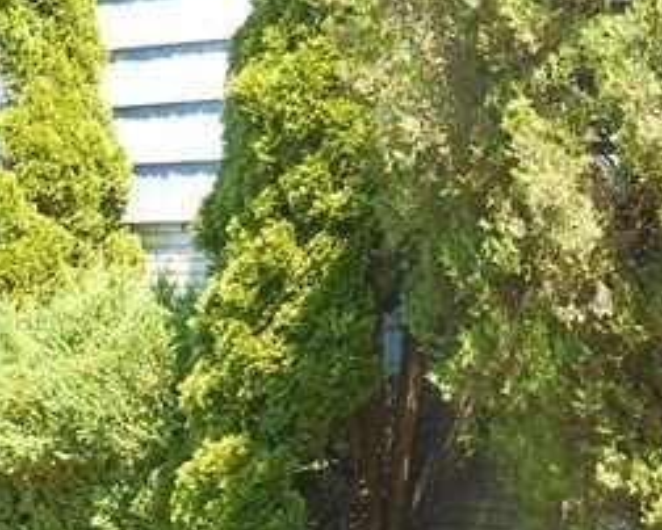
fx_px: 2412
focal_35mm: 123
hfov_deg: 15.5
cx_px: 518
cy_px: 81
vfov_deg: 12.5
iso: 80
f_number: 3.6
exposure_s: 1/125
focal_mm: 5.5
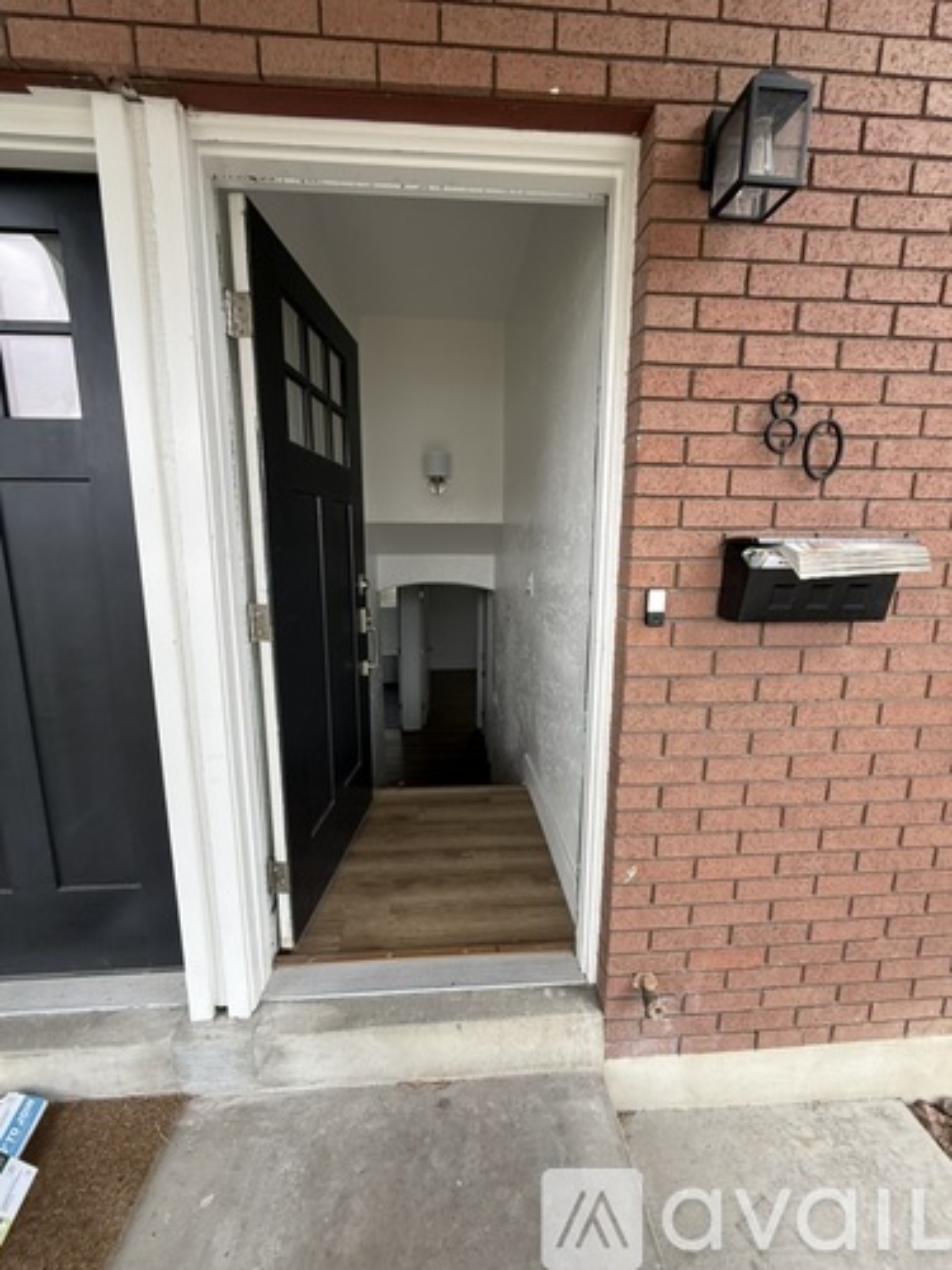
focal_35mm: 14
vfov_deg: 102.1
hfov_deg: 85.7
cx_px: 476
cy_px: 635
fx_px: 513
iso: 160
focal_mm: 2.22
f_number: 2.2
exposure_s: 1/99
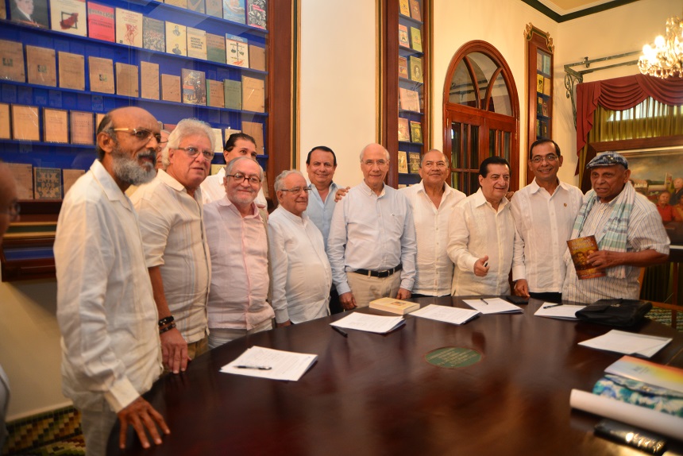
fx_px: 455
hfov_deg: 73.7
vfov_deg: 53.2
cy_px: 228
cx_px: 342
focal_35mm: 24
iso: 1000
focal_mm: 24
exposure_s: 1/100
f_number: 3.5
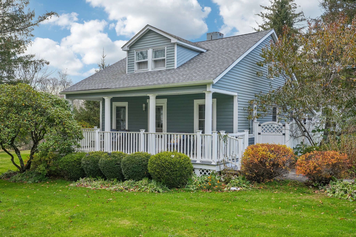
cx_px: 178
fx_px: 331
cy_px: 118
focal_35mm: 34
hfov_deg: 56.5
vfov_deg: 39.4
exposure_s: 1/40
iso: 320
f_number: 8
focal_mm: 33.5
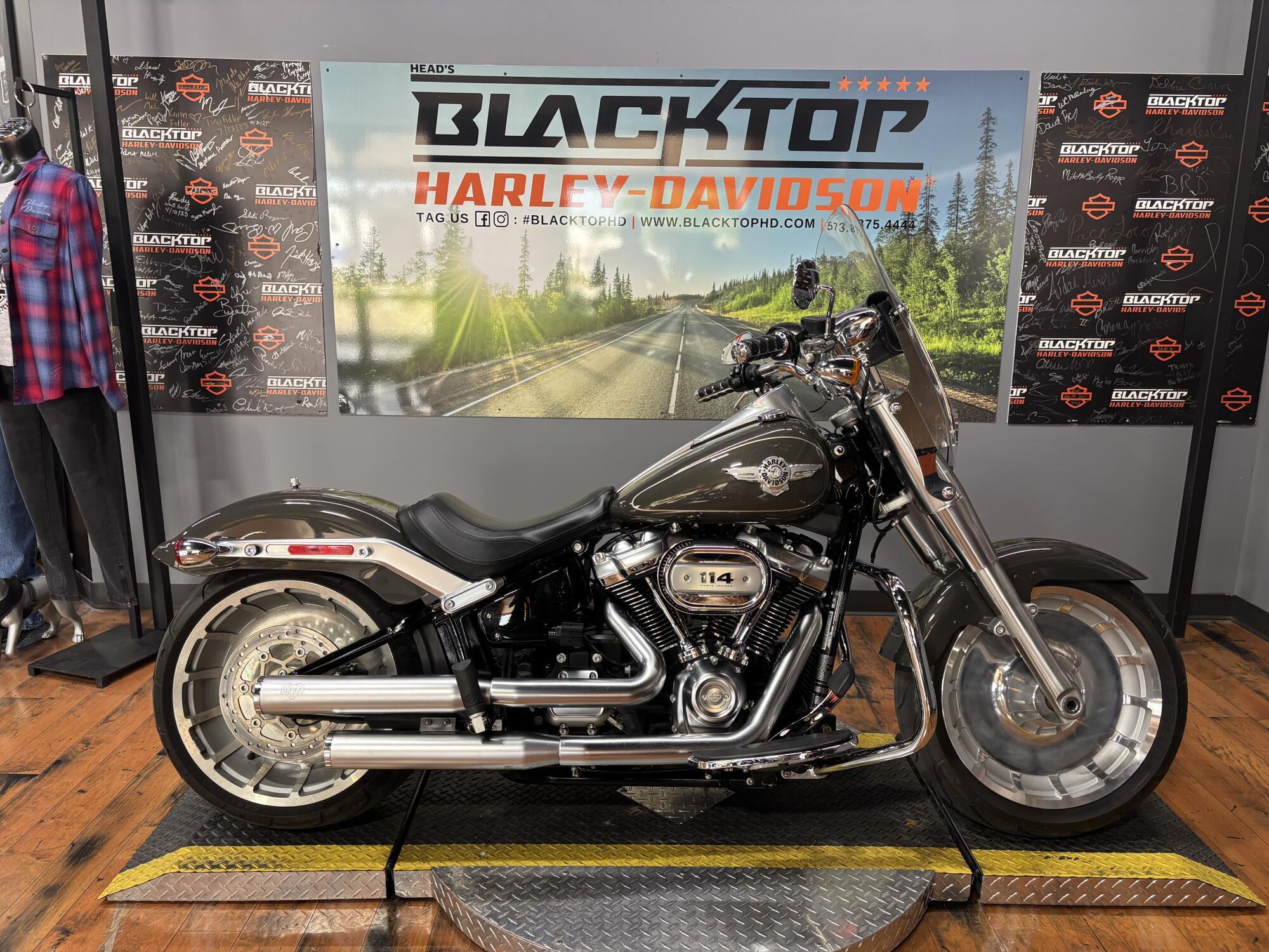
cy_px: 476
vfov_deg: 53.1
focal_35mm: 26
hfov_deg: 67.3
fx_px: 953
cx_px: 634
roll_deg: -0.6
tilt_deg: -11.0
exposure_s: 1/60
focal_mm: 5.96
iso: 125
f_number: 1.6
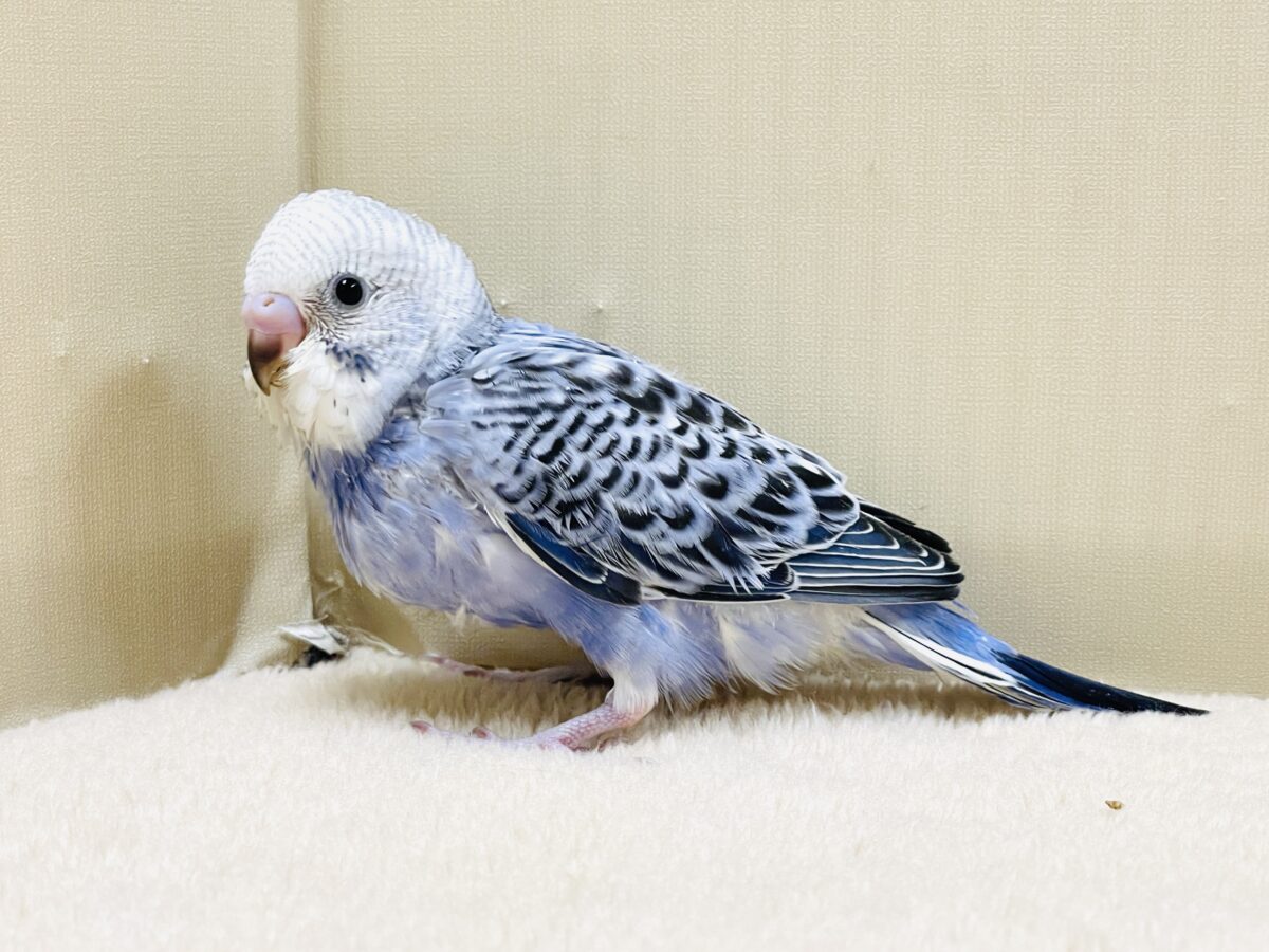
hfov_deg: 36.8
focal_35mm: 52
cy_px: 476
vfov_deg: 28.0
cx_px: 634
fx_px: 1906
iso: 125
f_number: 2
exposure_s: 1/116
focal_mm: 6
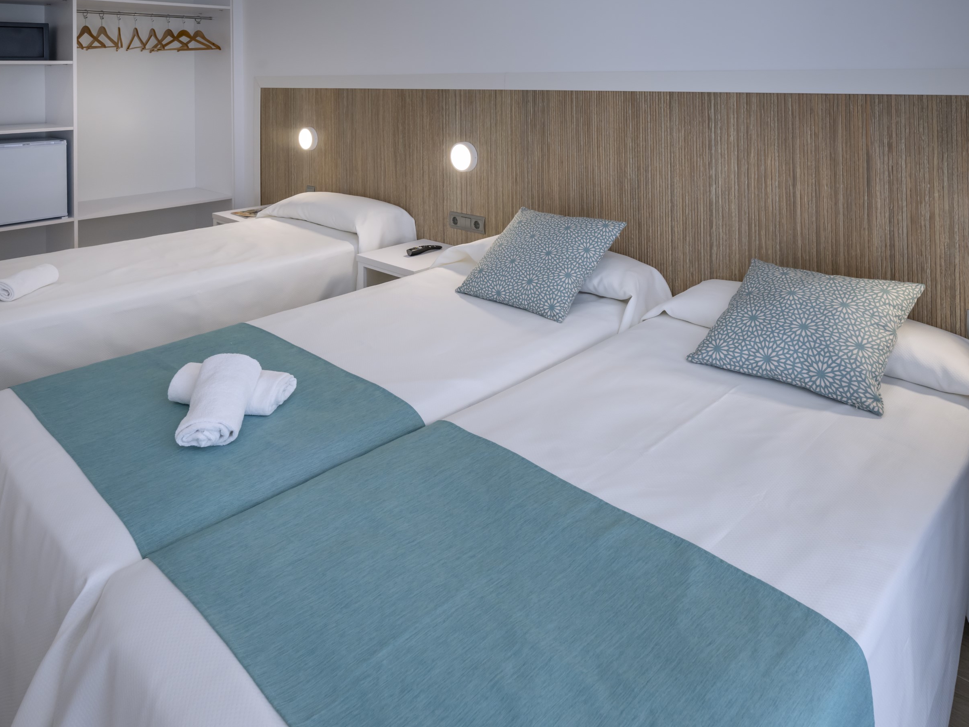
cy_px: 362
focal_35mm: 22
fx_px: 603
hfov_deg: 77.5
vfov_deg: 62.1
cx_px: 491
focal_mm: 19.5
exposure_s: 1/30
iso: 500
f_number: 8
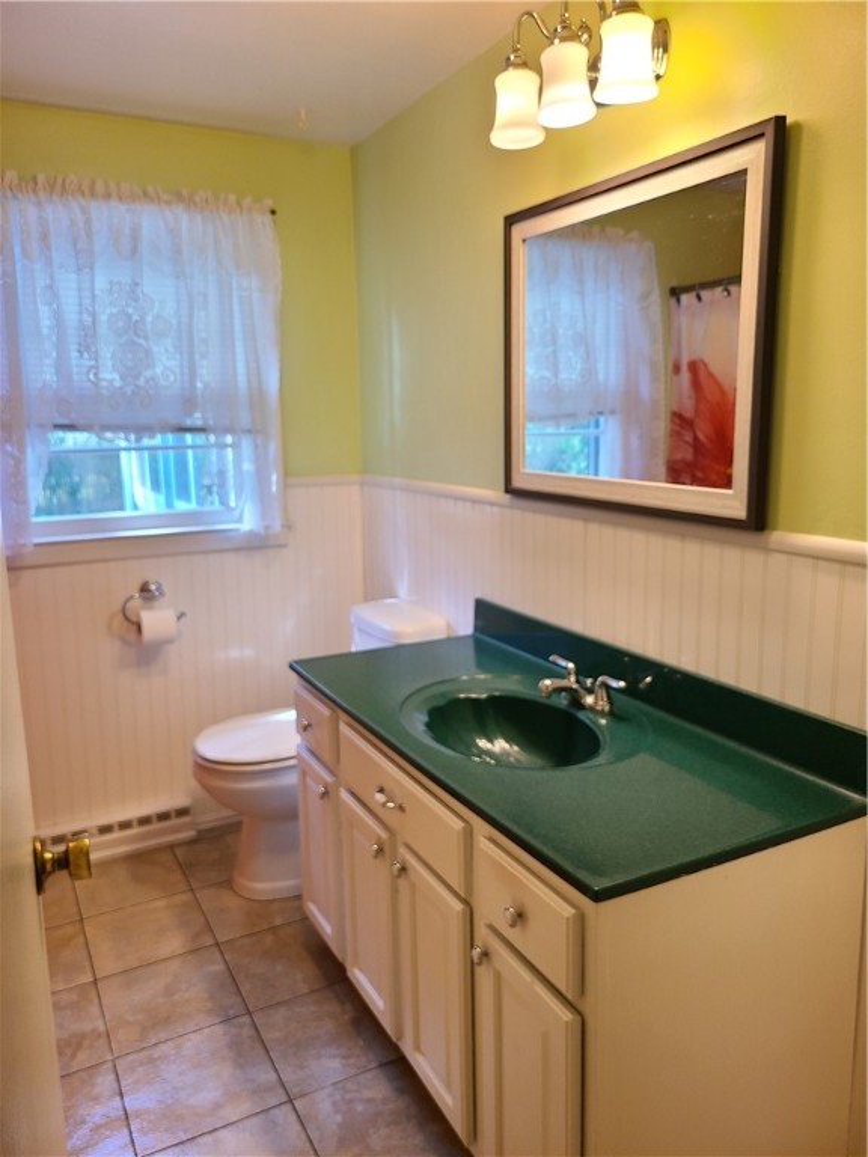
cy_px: 578
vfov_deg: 67.3
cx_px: 434
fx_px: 869
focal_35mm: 26
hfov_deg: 53.1
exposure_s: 1/59
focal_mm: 5.4
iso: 160
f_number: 1.8
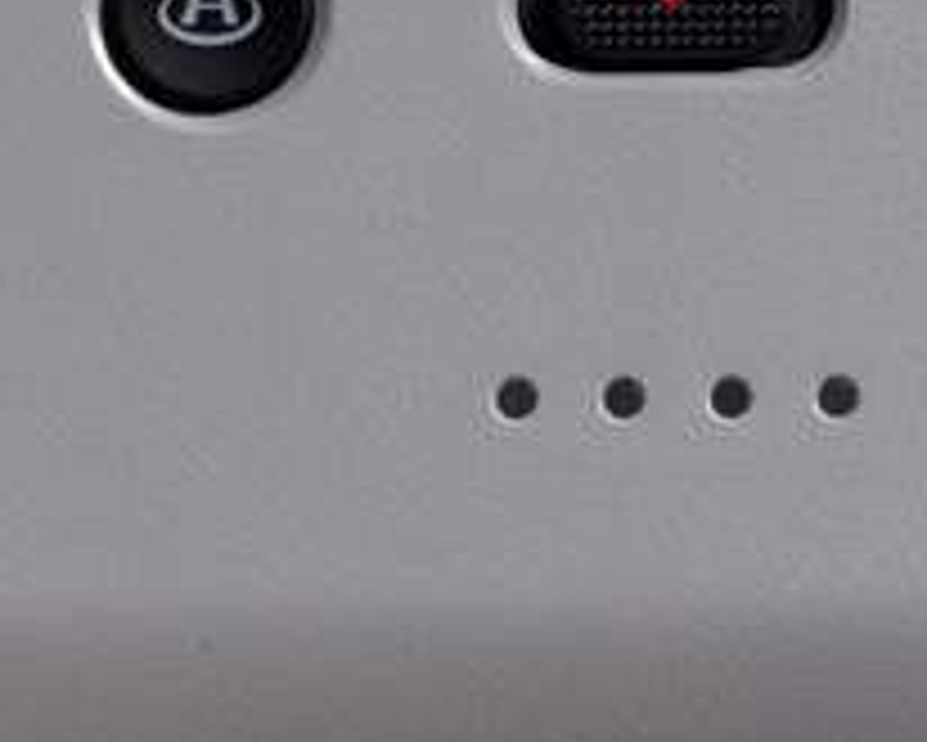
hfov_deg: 7.6
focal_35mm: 255
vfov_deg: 6.1
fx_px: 6999
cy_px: -11
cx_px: 756
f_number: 5.6
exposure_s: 1/3200
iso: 400
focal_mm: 70
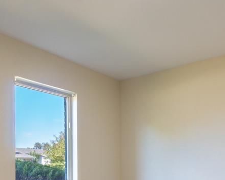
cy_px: 170
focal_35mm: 36
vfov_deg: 37.6
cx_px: 155
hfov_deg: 49.0
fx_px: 240
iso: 100
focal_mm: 11
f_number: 7.1
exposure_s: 1/30
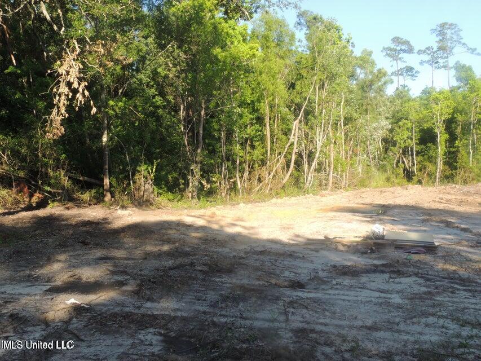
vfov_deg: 40.7
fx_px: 486
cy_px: 180
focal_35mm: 35
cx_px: 240
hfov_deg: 52.6
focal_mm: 6.2
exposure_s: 1/60
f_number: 8.1
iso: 100
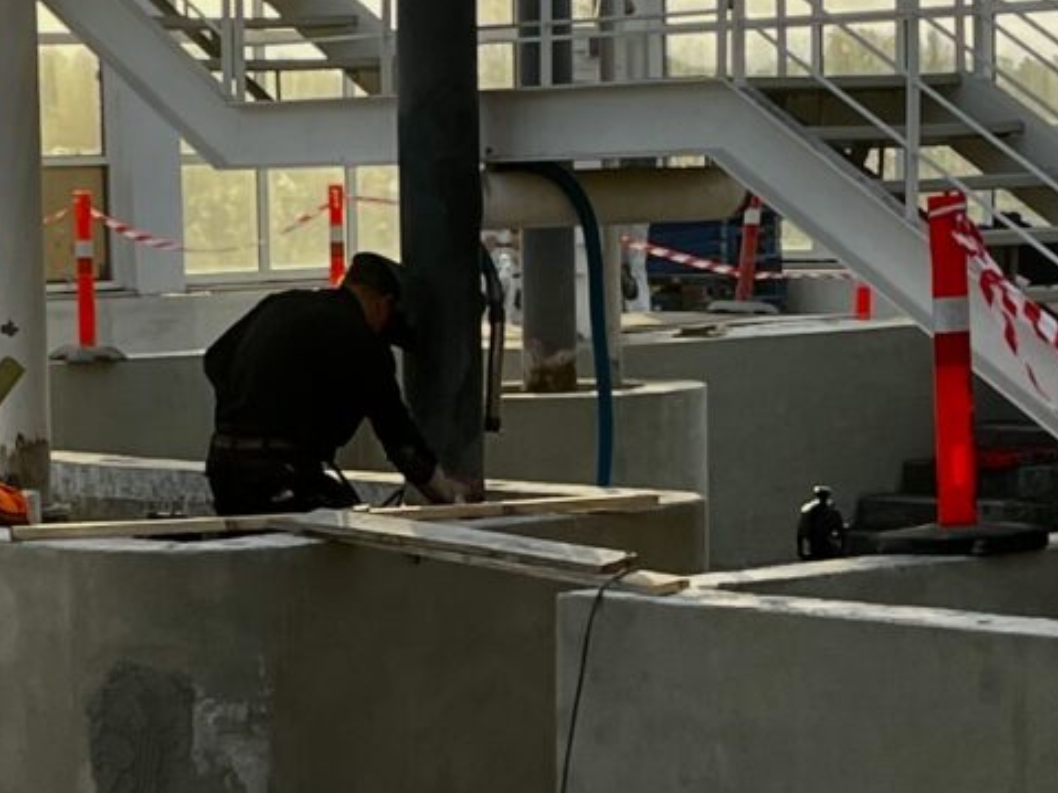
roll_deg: +1.6
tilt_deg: -8.8
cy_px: 833
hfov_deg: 14.1
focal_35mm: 139
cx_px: 258
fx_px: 4247
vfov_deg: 10.6
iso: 32
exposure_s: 1/211
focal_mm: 4.2
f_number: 1.6
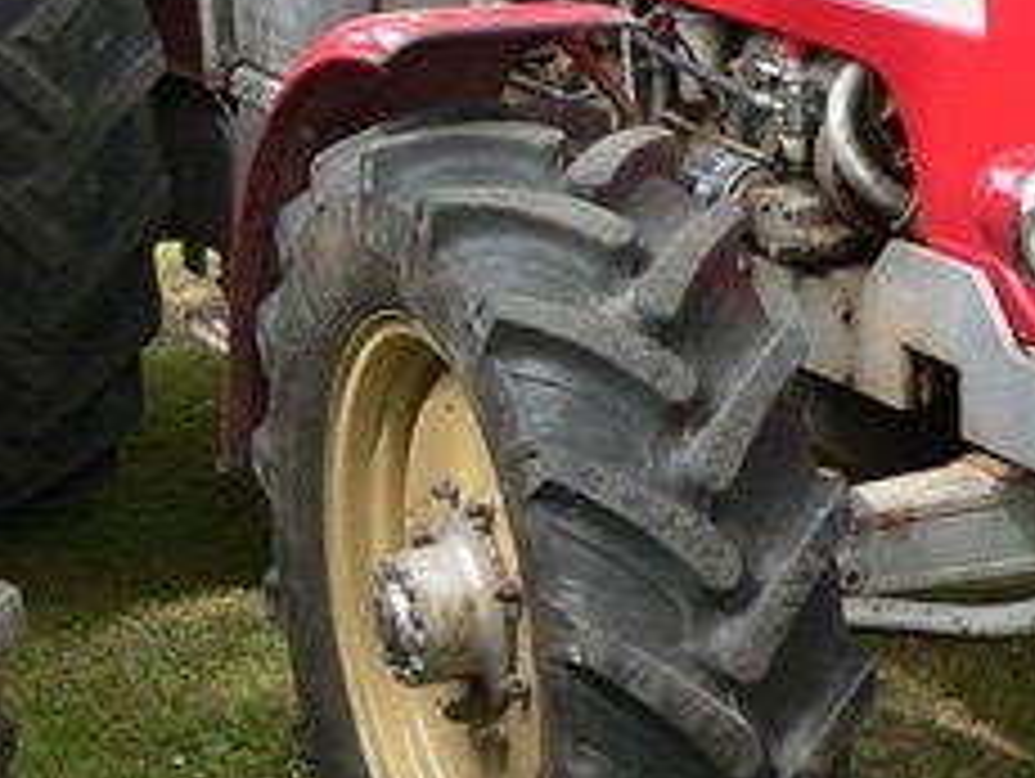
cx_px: 932
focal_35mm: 125
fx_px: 3741
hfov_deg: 15.6
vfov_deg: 11.7
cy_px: -90
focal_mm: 6
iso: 80
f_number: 2.8
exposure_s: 1/100
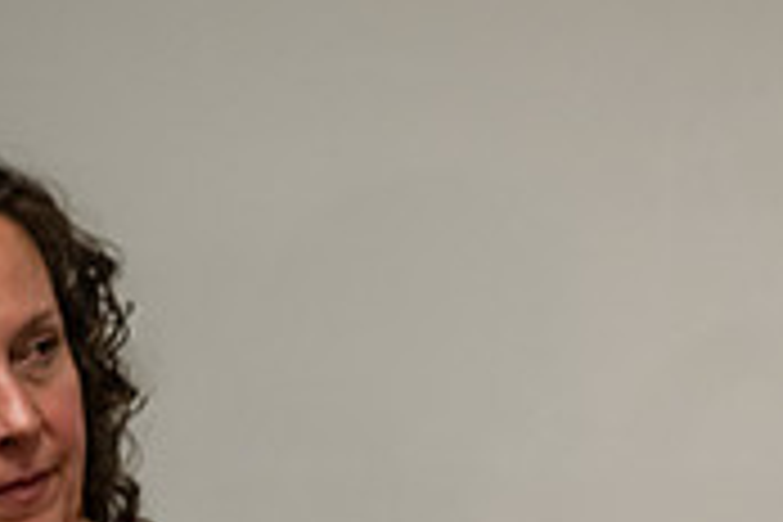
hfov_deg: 3.5
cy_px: 740
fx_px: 12723
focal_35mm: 585
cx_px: 896
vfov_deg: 2.3
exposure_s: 1/200
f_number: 2.8
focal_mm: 175
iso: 1600
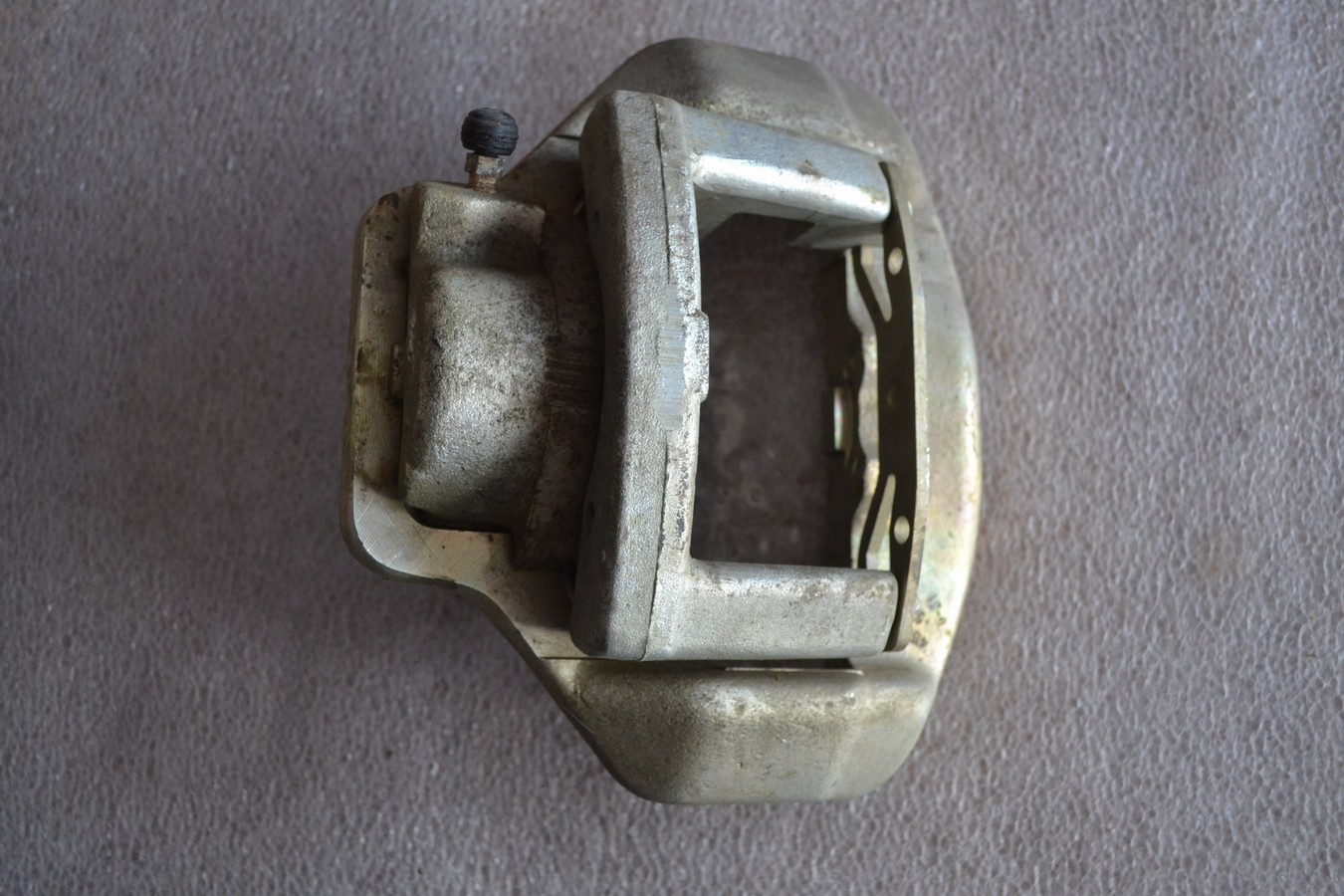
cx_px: 672
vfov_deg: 36.9
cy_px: 448
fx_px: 1344
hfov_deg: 53.1
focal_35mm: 36
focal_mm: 24
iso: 1000
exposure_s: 1/60
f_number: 4
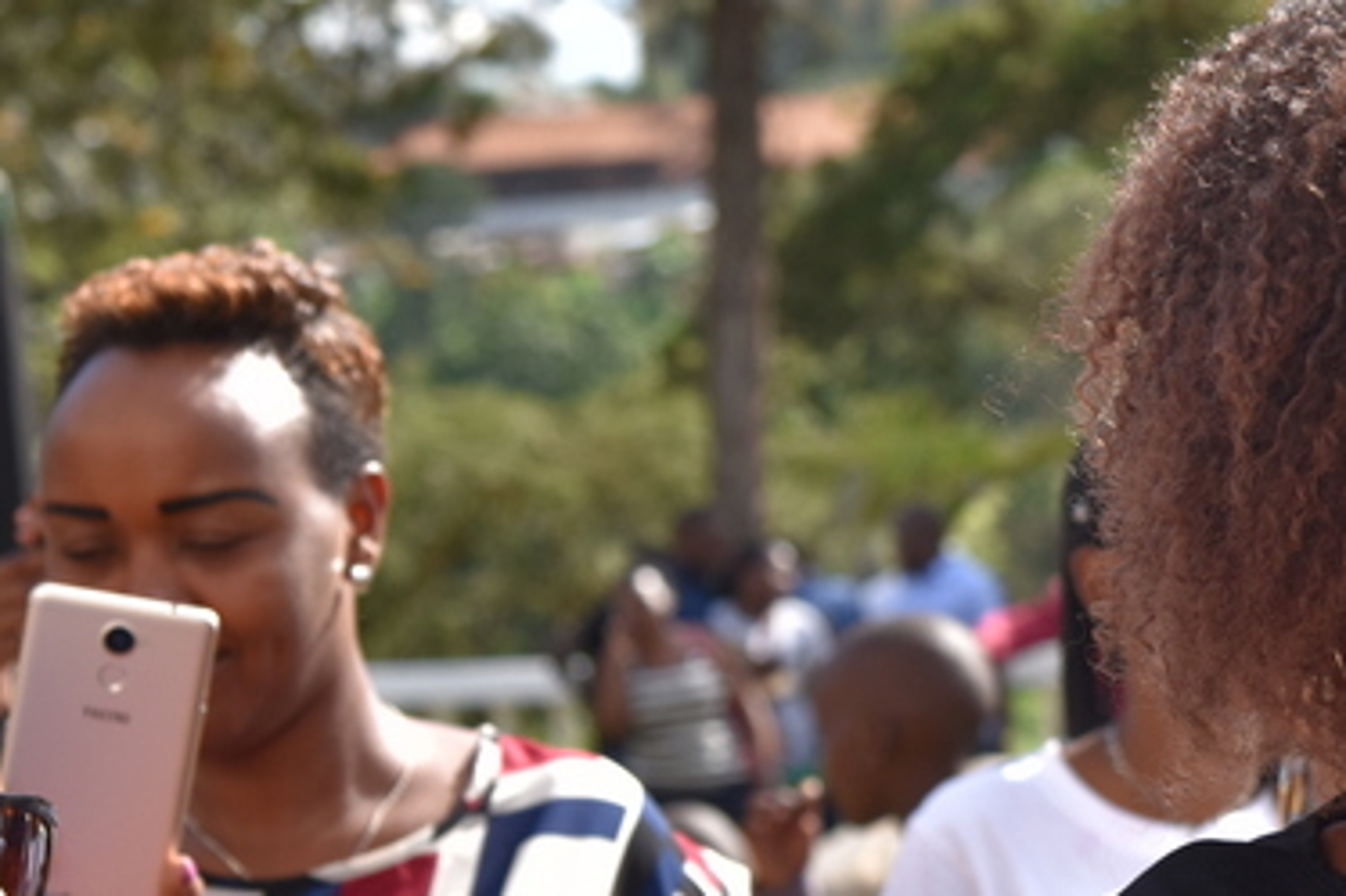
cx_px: 1479
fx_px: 6502
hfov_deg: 11.6
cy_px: 666
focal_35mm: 174
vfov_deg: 7.9
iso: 250
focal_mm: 65
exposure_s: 1/800
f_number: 5.6
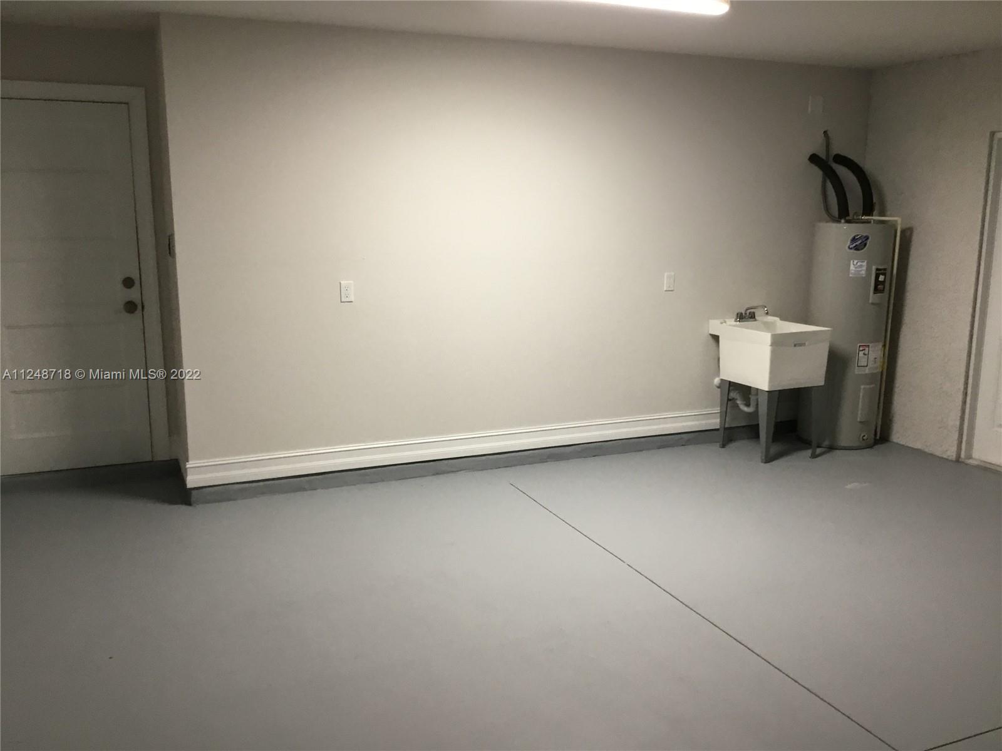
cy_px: 376
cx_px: 501
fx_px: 897
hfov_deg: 58.4
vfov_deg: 45.4
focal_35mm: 31
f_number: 2.4
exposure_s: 1/30
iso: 80
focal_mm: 3.3
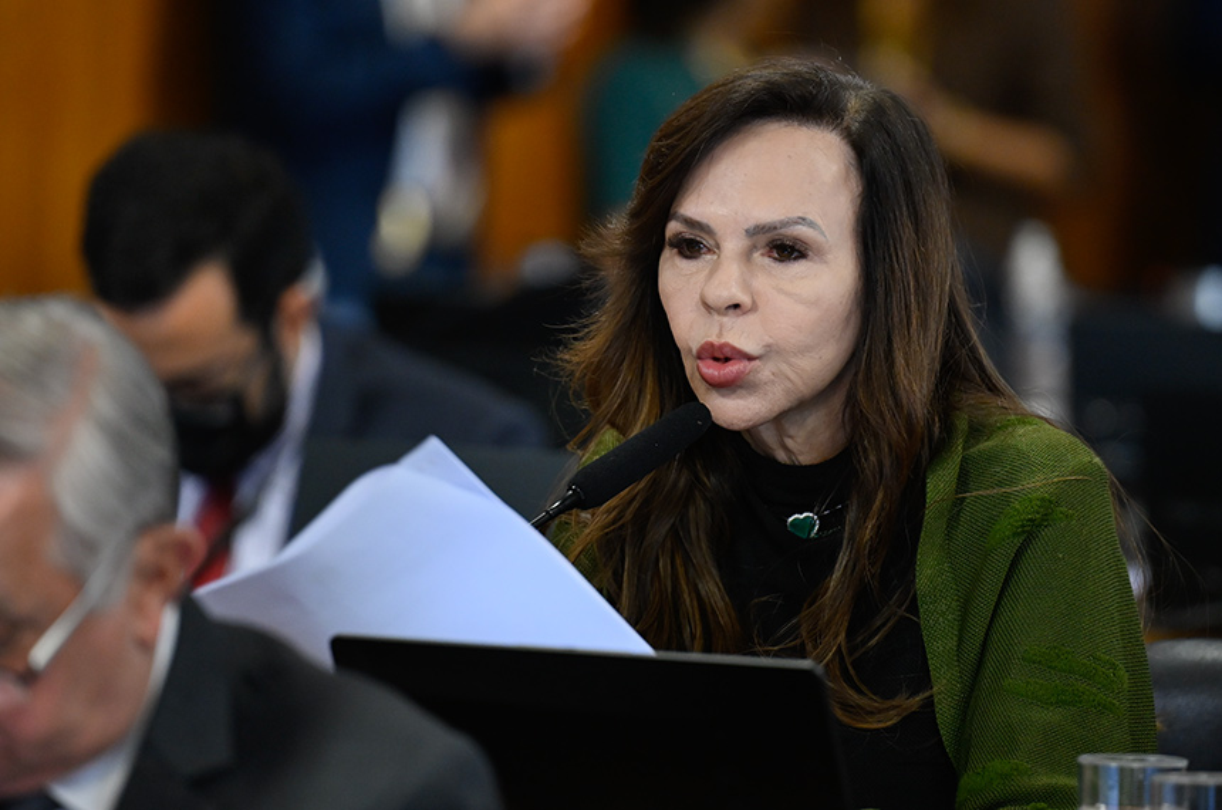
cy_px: 405
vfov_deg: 4.6
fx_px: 10164
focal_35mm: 300
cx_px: 611
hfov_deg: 6.9
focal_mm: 200
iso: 1600
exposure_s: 1/160
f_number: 2.8
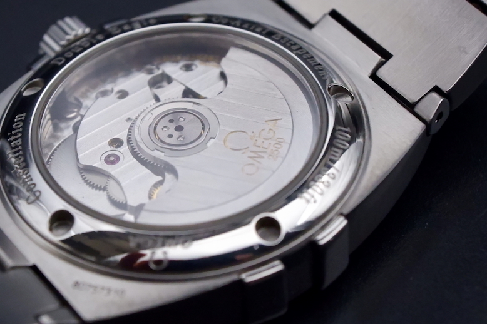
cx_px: 177
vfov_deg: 13.3
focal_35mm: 103
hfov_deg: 19.8
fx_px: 1393
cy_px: 174
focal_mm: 39
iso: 6400
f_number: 6.4
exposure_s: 1/4000
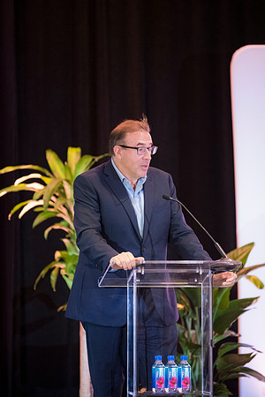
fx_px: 2208
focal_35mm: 200
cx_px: 132
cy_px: 198
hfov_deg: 6.9
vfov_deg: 10.3
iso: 6400
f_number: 2.8
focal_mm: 200
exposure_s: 1/160
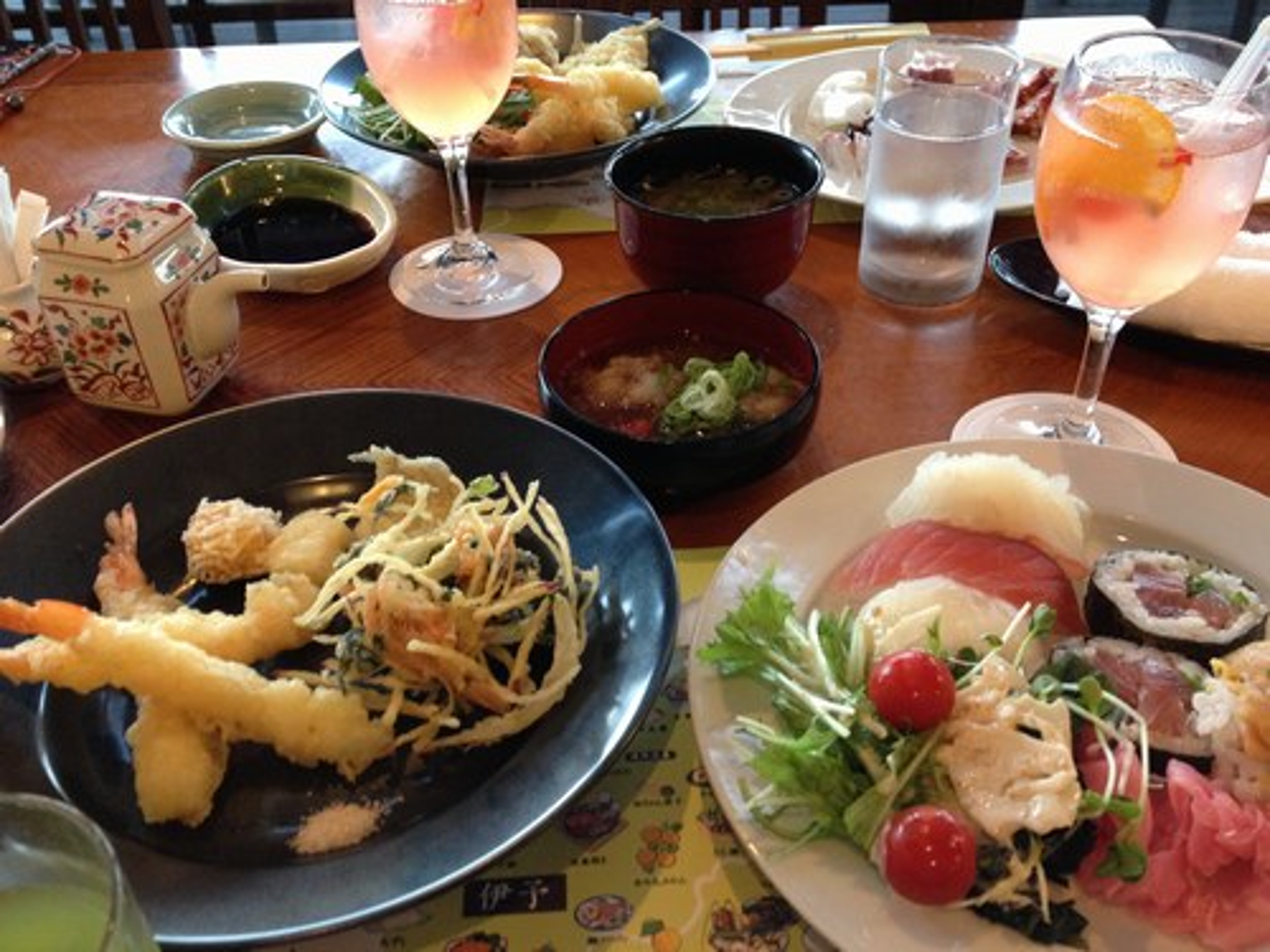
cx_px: 635
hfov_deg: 52.6
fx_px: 1284
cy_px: 476
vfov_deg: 40.7
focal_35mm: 35
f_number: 2.4
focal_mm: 4.28
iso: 200
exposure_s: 1/20
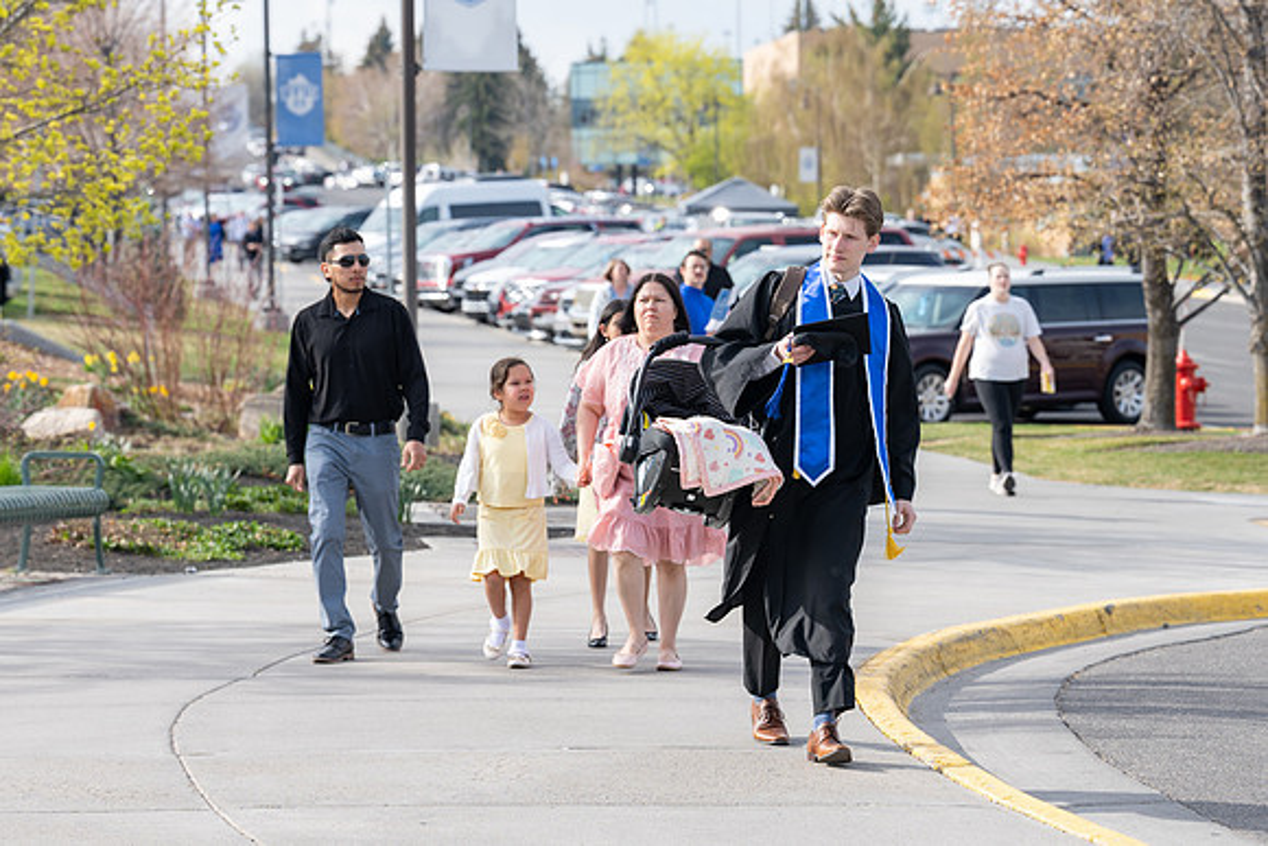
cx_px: 674
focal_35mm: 141
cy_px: 295
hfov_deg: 14.6
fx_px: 4961
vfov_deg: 9.7
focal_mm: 92
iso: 64
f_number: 4
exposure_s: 1/320
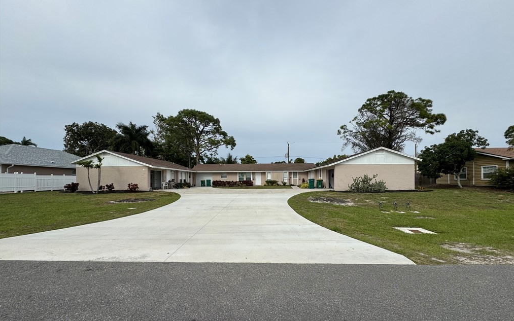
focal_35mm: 15
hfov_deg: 101.5
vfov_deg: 74.5
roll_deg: +1.0
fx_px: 210
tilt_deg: +0.7
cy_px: 179
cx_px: 258
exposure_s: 1/2770
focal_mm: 2.22
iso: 40
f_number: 2.2
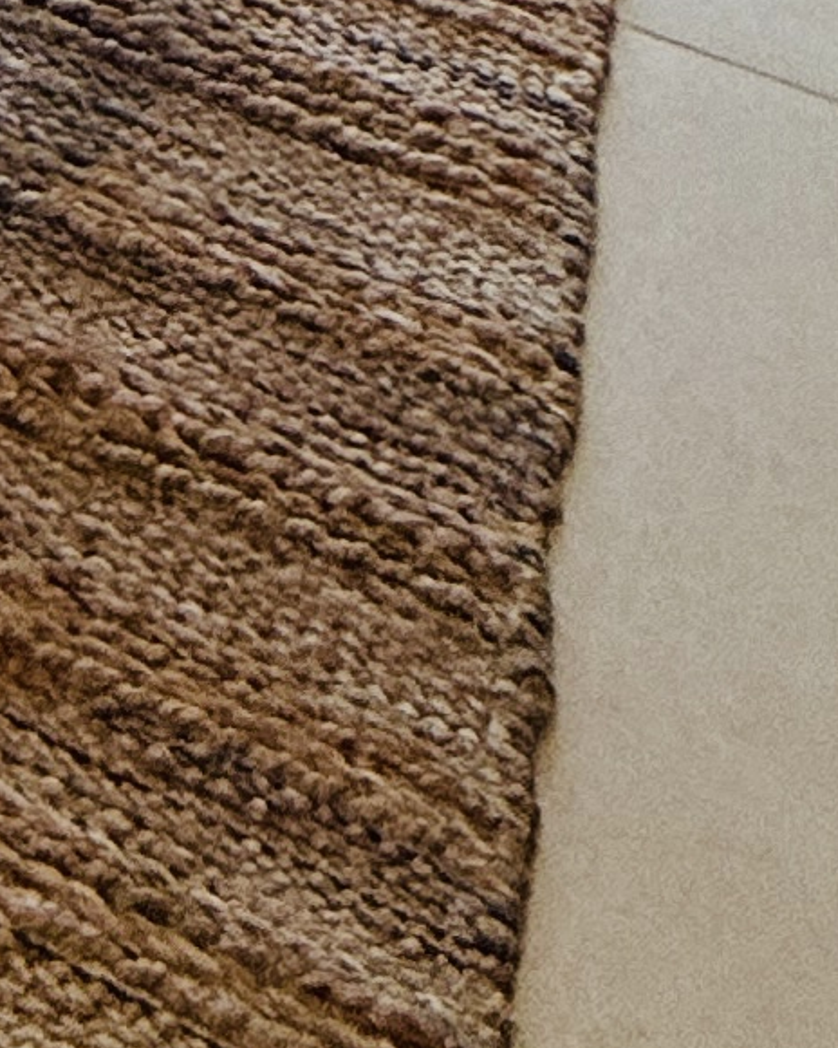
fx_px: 2945
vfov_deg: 11.8
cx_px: -1001
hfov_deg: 13.2
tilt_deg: -8.2
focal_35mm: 95
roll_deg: +2.4
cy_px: -1989
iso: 80
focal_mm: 2.22
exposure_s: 1/120
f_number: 2.2
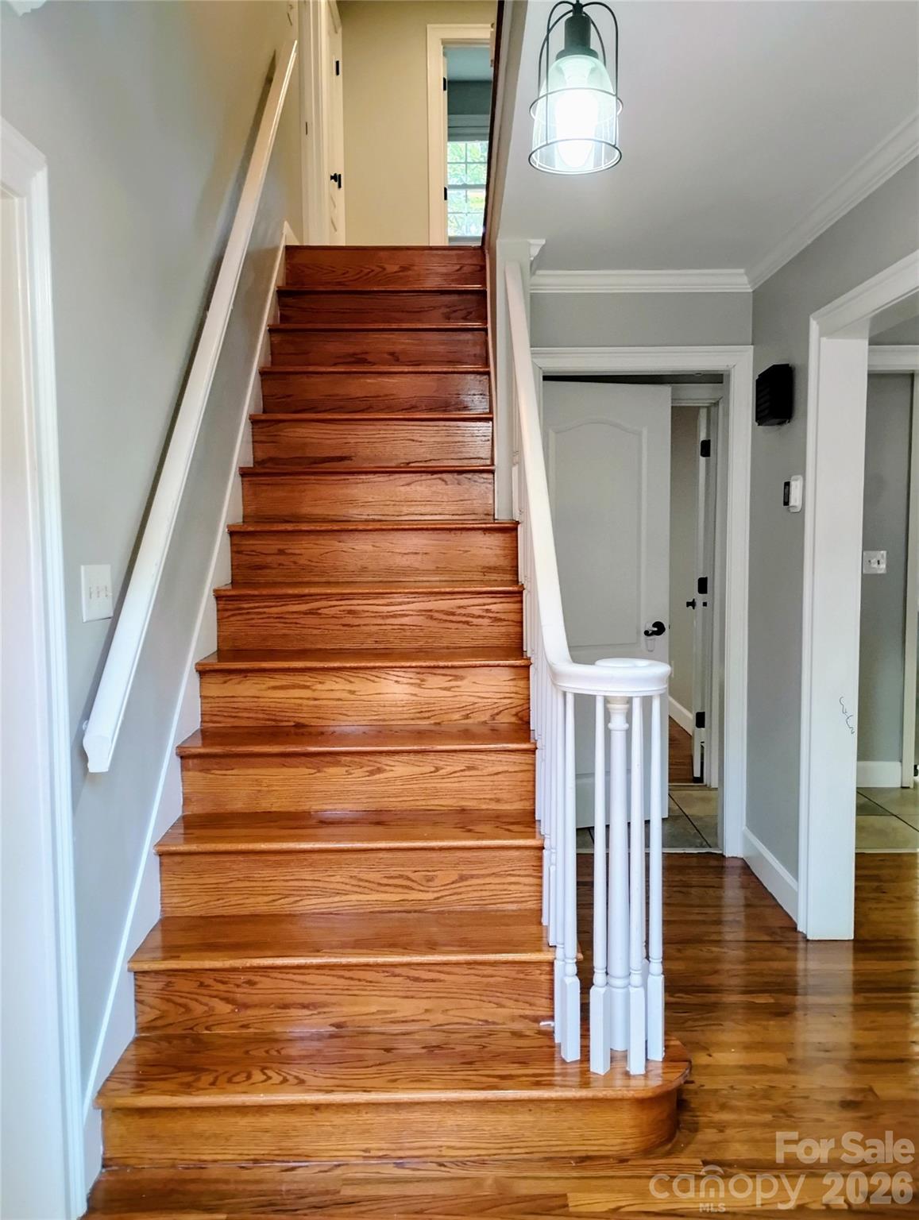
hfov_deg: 49.9
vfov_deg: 63.4
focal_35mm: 28
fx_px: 988
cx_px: 460
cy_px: 610
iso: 1144
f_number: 1.8
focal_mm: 4.26
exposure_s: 1/60
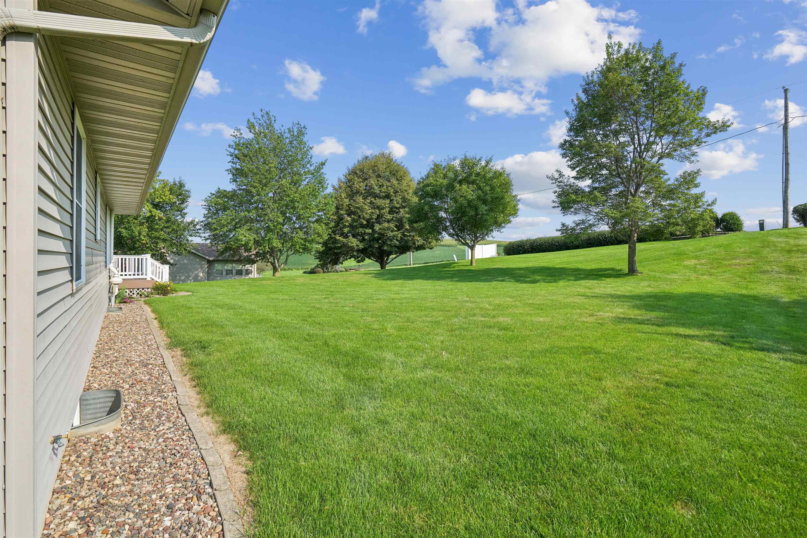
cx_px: 404
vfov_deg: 73.7
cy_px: 269
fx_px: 359
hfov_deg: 96.7
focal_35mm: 16
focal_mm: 16
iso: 400
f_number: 8
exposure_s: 1/800
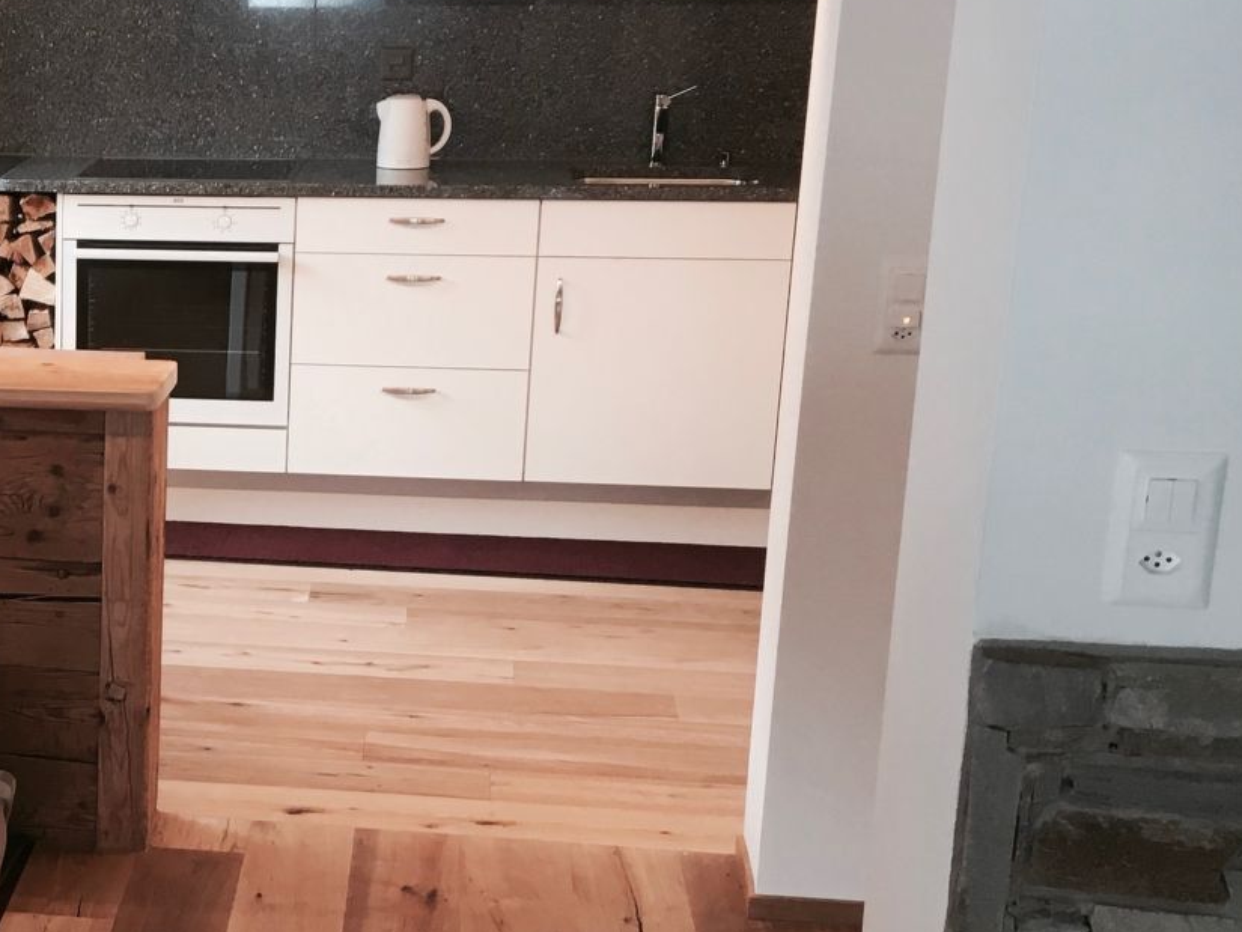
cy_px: 604
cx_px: -87
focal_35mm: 72
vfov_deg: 20.4
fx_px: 2584
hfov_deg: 25.3
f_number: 2.2
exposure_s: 1/33
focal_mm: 4.15
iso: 80
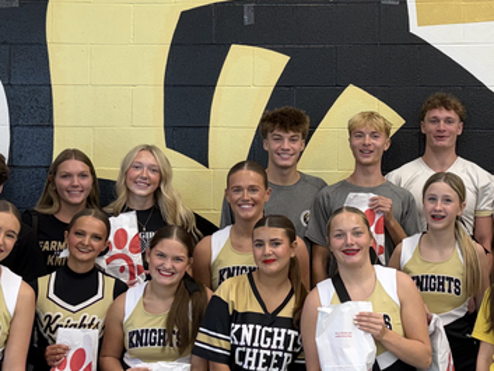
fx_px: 971
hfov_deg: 28.3
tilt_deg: +0.2
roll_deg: -0.5
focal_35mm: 68
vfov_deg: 21.6
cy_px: 155
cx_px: 341
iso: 125
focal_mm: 6.76
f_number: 1.78
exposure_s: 1/120
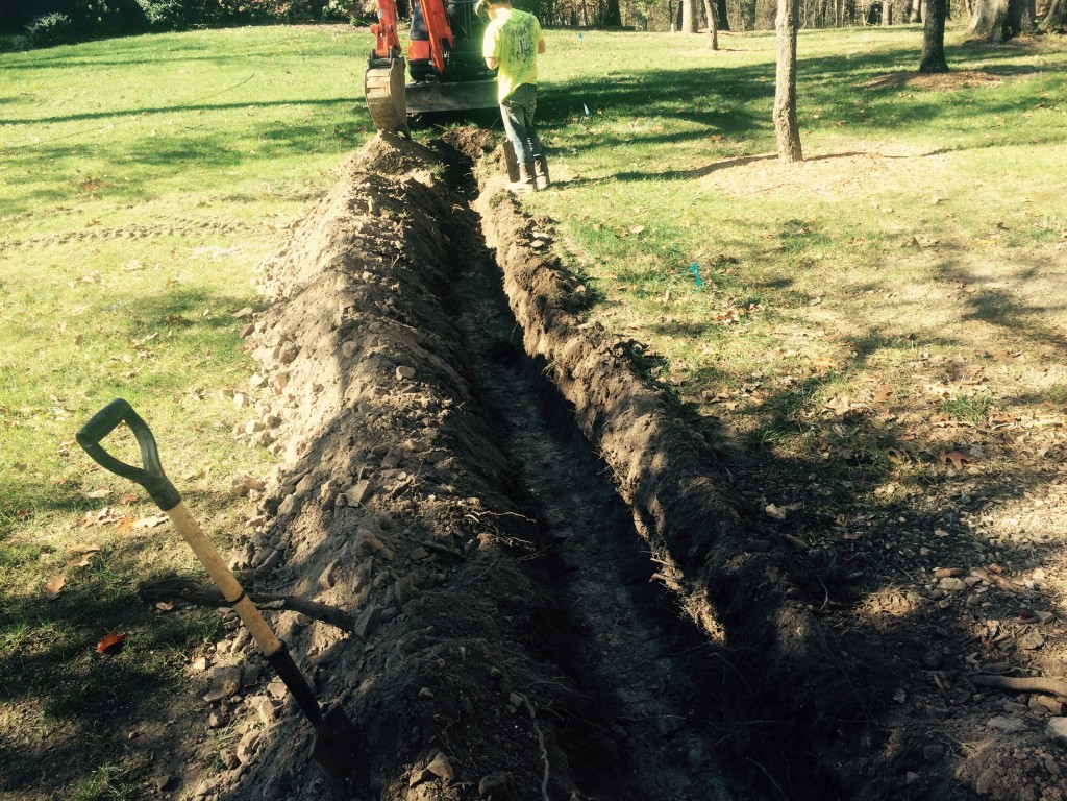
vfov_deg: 48.2
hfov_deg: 61.7
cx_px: 534
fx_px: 894
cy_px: 400
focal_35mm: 29
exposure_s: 1/383
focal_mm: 4.15
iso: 32
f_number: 2.2
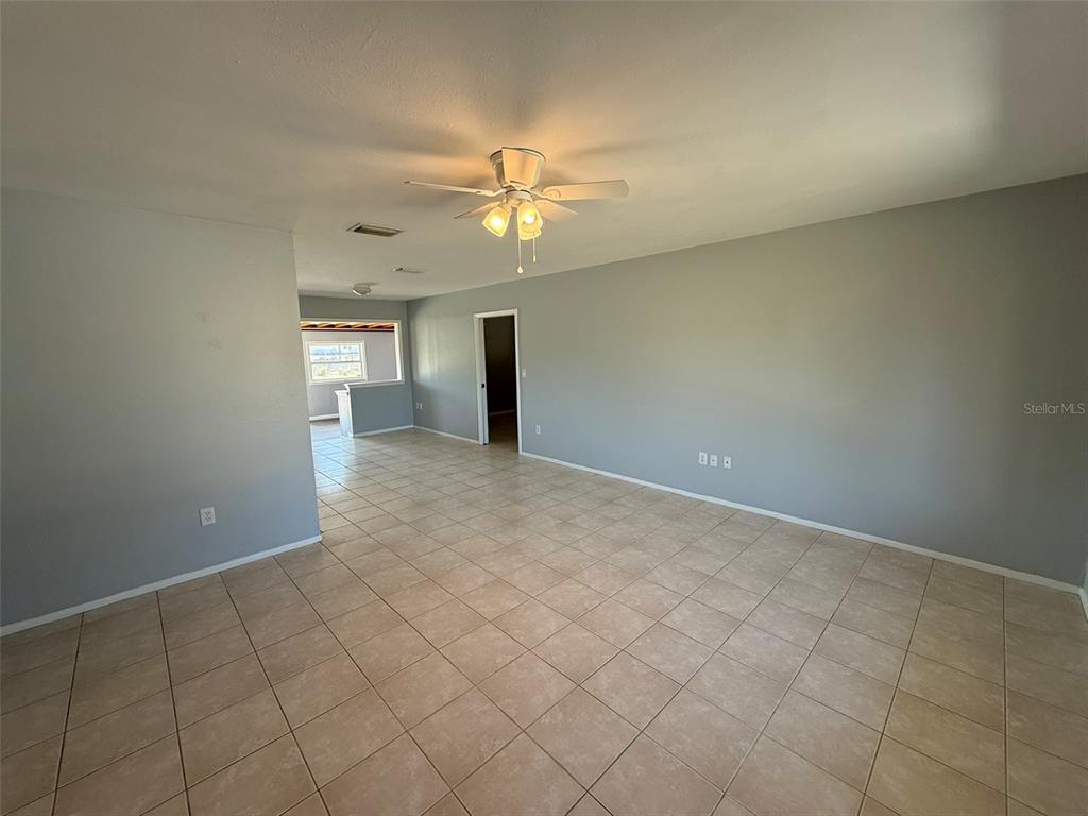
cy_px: 408
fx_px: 440
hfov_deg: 102.1
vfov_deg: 85.7
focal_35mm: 14
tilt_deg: -6.3
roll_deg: +0.7
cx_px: 544
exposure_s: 1/120
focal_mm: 2.22
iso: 125
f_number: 2.2
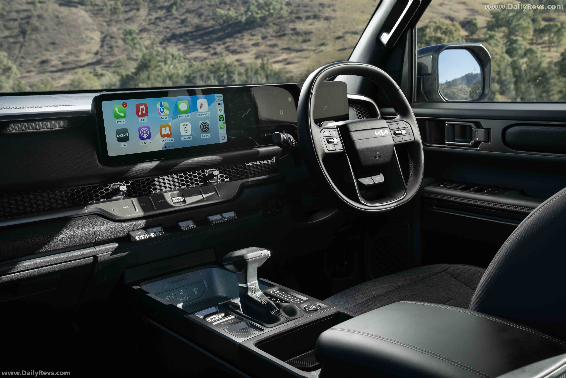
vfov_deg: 32.6
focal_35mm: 41
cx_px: 283
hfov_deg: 47.4
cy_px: 189
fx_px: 645
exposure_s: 1/100
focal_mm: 41
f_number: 9
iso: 200
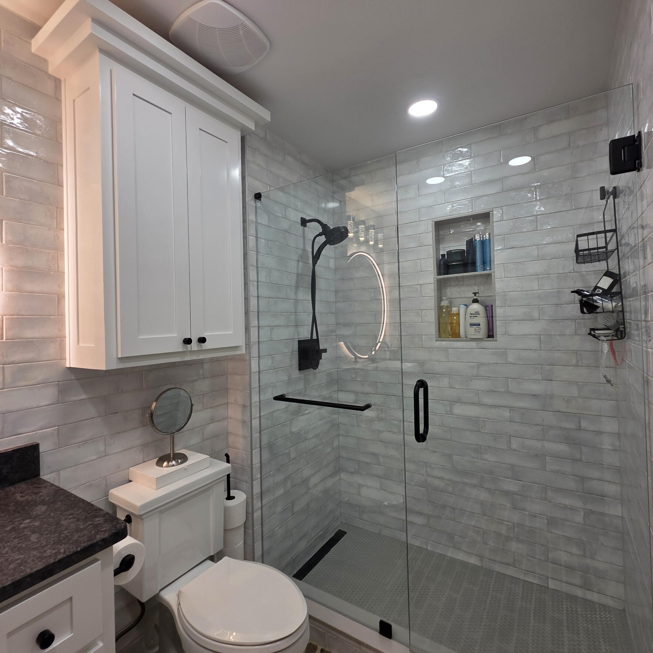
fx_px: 341
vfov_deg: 87.4
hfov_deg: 87.4
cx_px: 317
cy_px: 317
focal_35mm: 16
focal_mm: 2.2
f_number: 1.9
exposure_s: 1/120
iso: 40
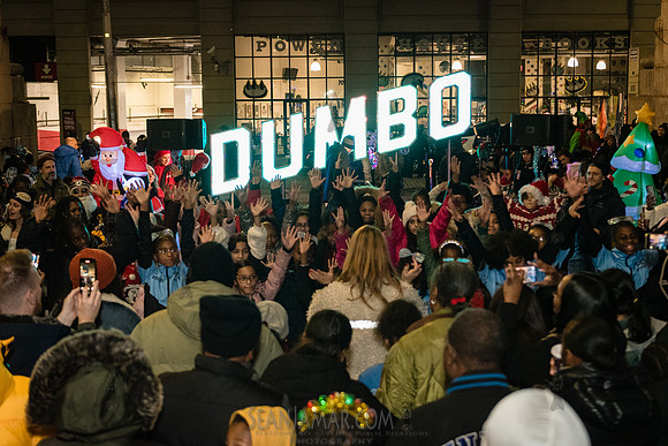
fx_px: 965
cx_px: 334
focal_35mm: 52
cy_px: 223
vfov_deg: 26.0
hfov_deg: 38.2
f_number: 3.5
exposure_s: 1/160
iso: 6400
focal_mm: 52
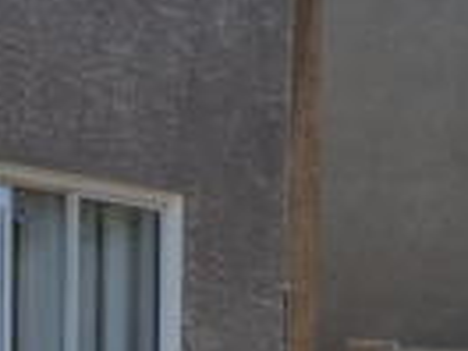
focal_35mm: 227
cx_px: 1415
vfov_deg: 6.4
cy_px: 677
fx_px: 3069
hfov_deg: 7.6
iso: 100
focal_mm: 18
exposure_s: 1/200
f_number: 7.1
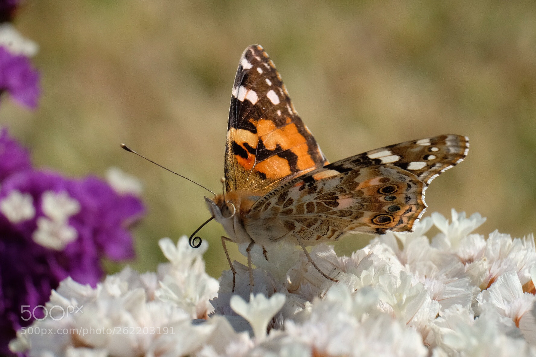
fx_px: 4050
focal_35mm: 272
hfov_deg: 7.6
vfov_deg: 5.1
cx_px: 268
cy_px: 178
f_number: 16
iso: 2000
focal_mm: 181.1
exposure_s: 1/1000
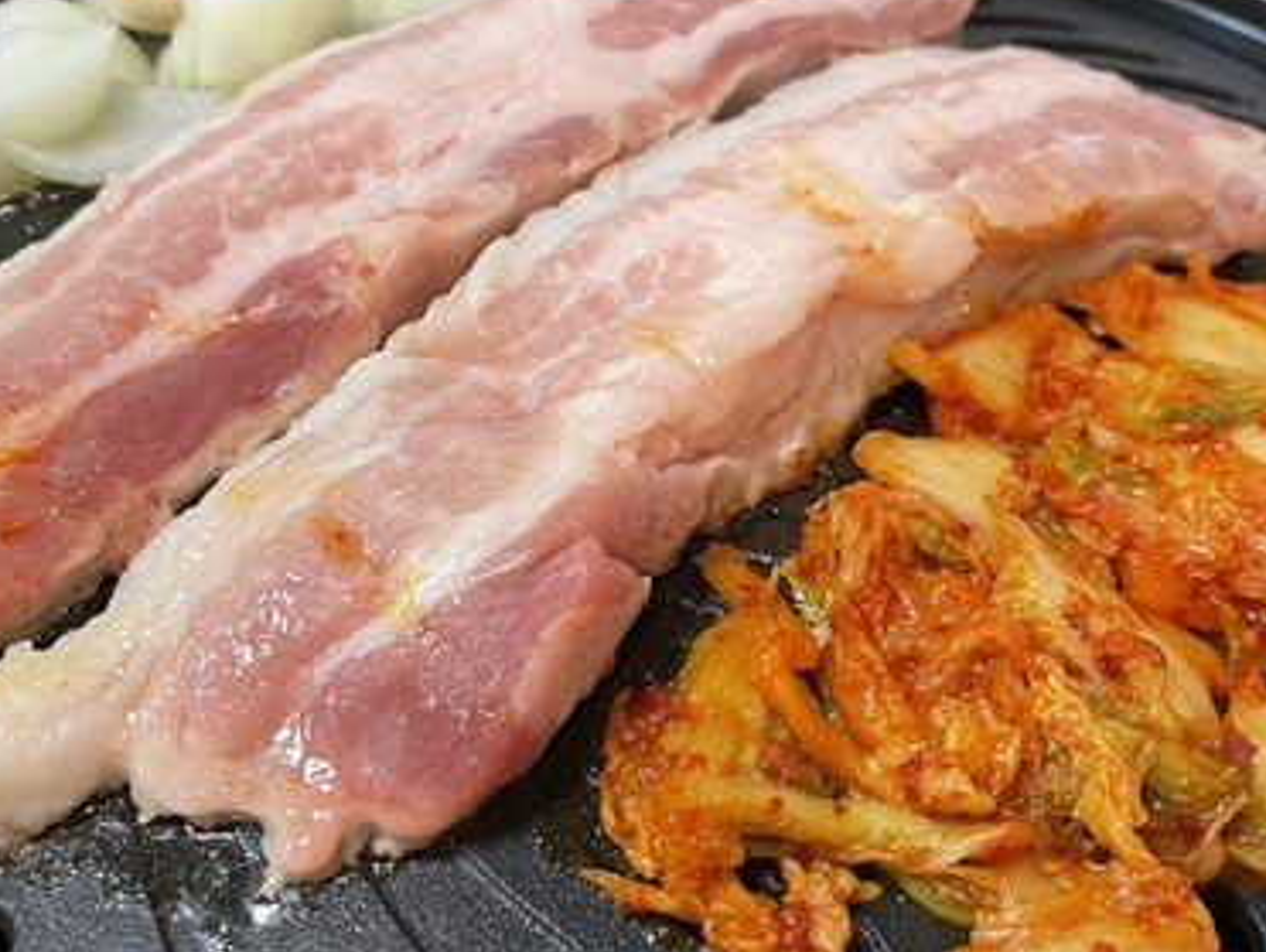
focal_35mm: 42
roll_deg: -0.8
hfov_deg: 44.7
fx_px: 1538
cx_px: 601
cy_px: 444
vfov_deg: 34.4
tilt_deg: -39.9
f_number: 1.6
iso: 160
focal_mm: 4.2
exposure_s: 1/50
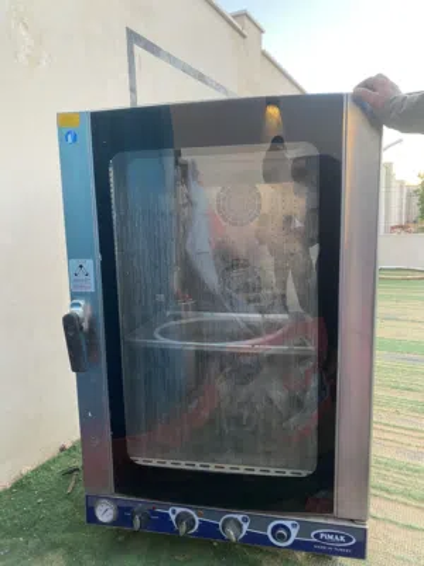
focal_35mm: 26
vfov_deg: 67.3
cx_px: 212
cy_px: 283
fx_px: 425
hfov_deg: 53.1
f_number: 1.8
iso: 320
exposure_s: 1/50
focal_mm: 4.25
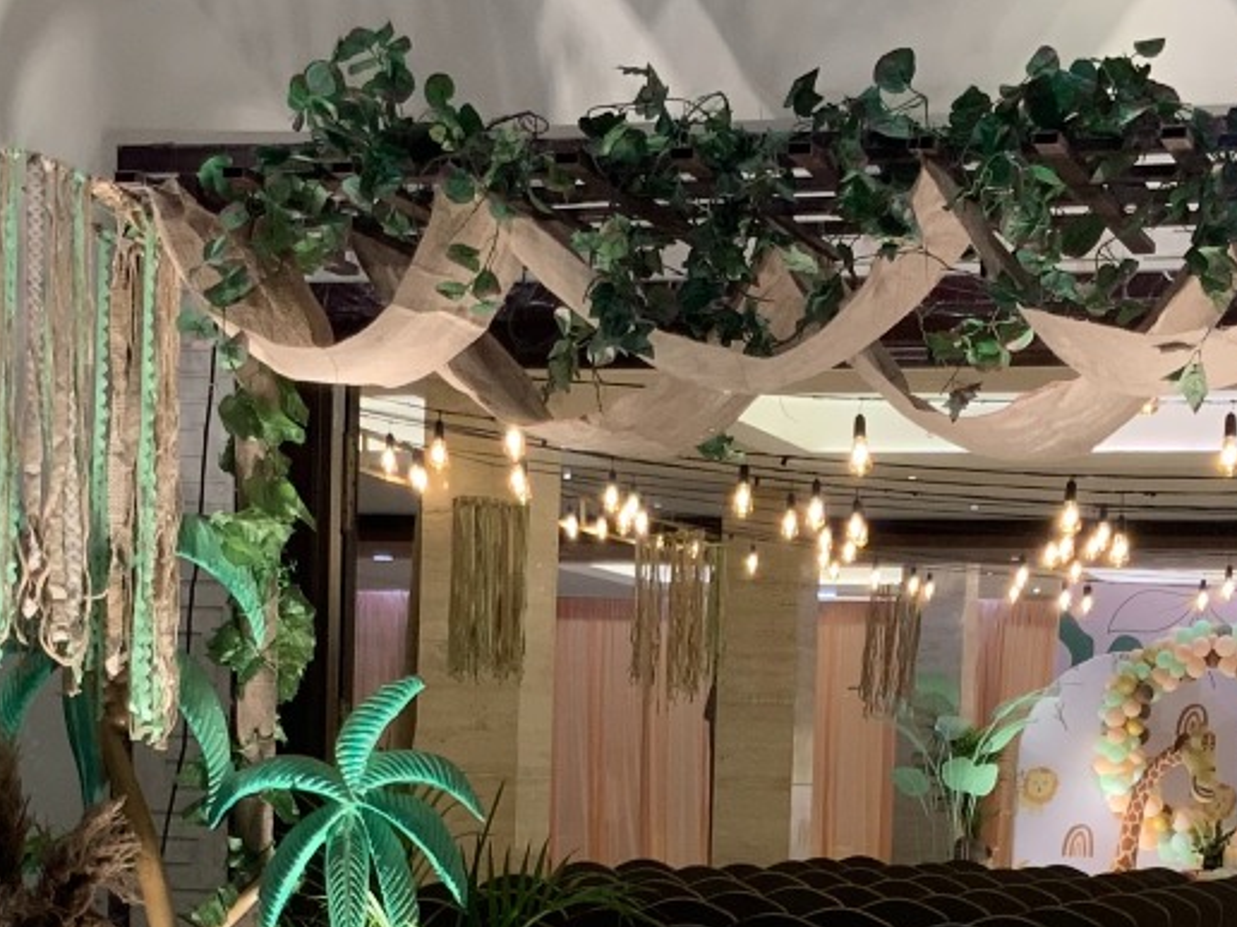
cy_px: 1030
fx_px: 3216
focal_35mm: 90
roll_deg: -0.8
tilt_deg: -4.3
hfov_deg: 21.8
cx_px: 659
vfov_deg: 15.9
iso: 64
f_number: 1.8
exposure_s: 1/100
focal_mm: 3
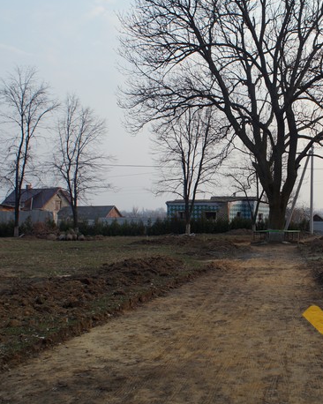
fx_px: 514
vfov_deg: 42.9
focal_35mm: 43
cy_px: 201
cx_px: 249
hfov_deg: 34.0
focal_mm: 20
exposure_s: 1/100
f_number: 5
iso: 100
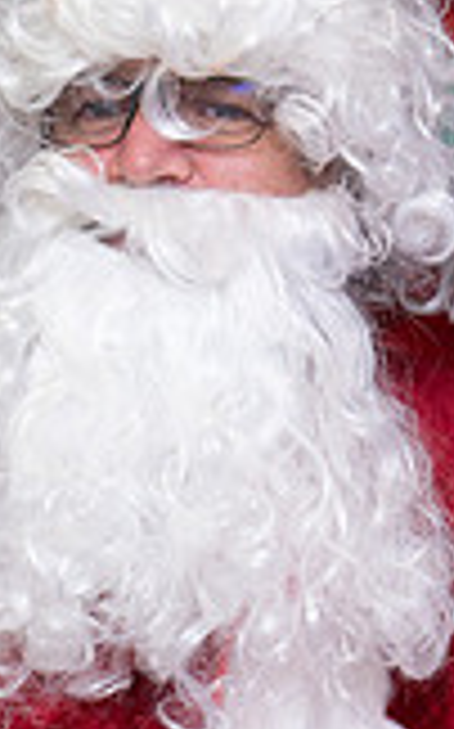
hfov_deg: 5.6
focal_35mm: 234
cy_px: 173
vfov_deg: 9.0
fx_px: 4641
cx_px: 503
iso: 640
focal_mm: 64
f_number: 6.3
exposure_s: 1/60
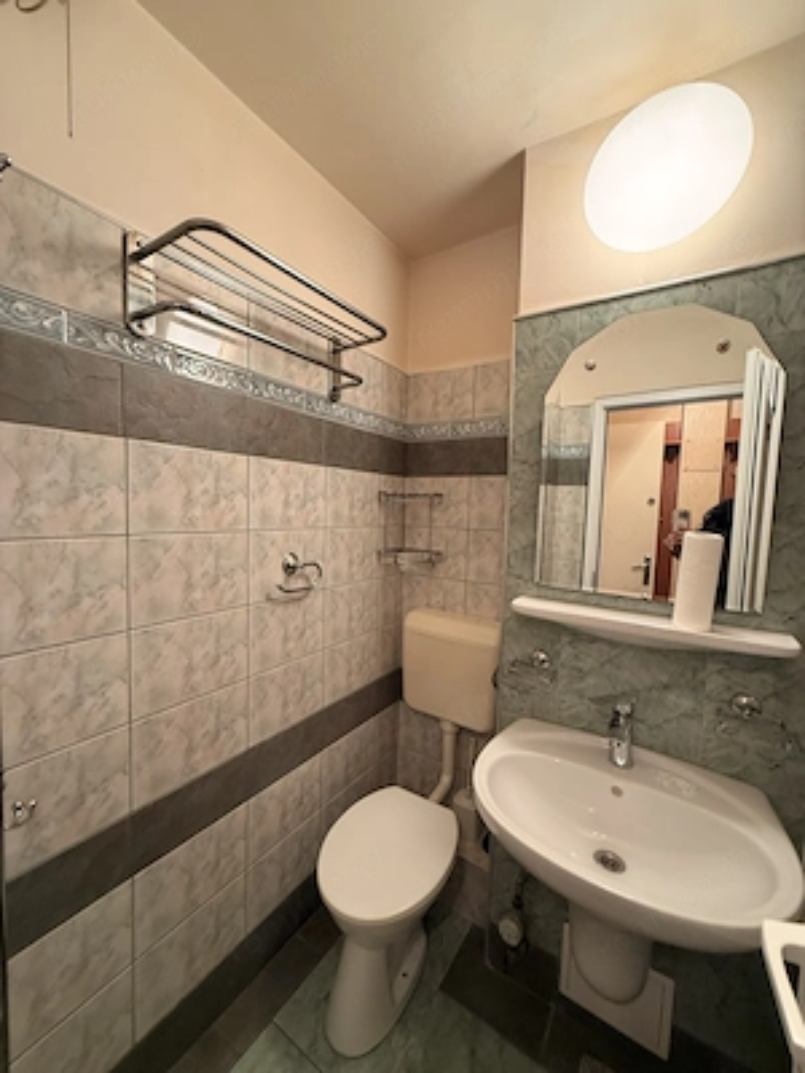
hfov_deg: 85.7
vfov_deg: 102.1
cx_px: 402
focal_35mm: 14
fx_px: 434
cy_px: 536
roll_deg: -3.2
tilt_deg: -3.7
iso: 320
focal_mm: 2.22
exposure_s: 1/50
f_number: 2.2
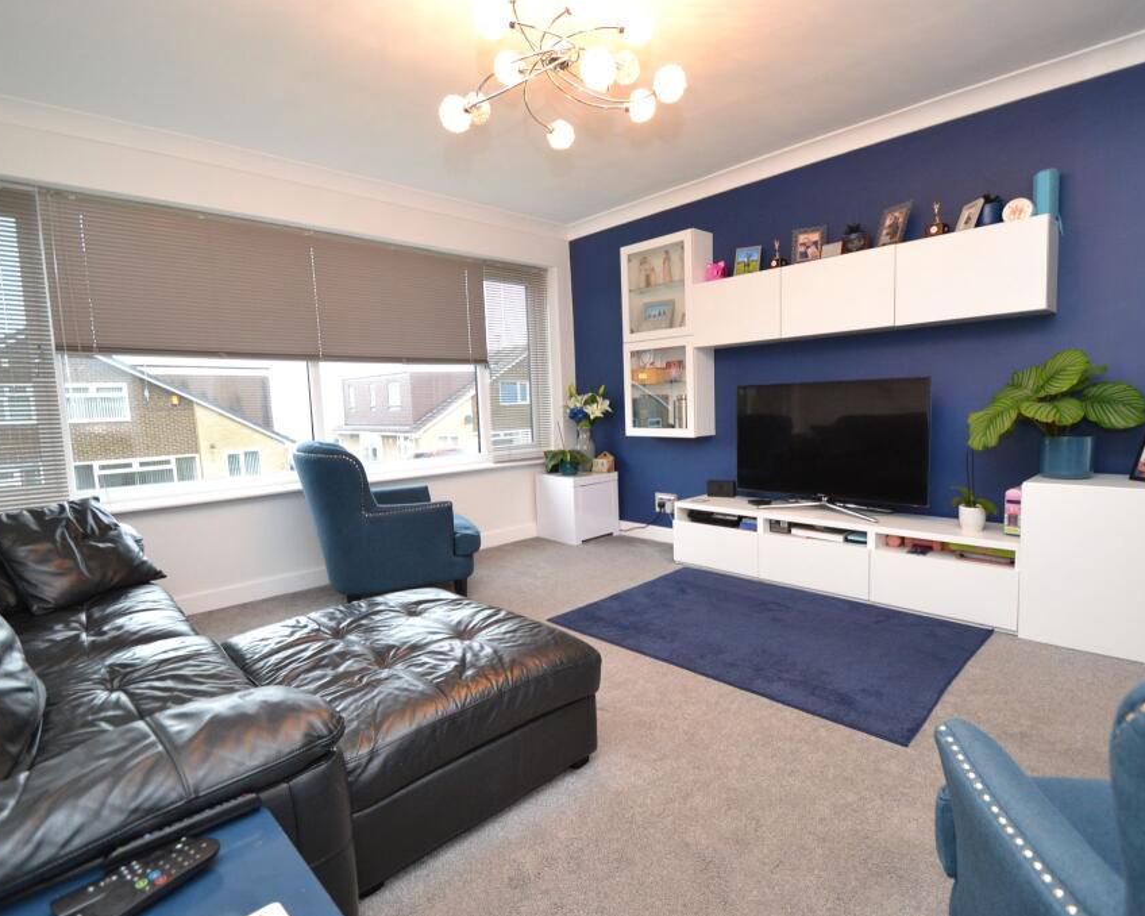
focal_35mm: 17
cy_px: 457
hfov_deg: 89.5
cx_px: 608
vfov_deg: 77.0
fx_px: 576
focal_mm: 10
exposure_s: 1/60
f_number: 3.5
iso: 1000
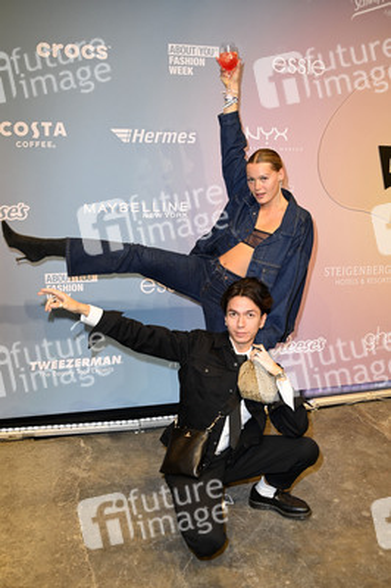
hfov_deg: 41.0
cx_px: 196
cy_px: 294
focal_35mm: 32
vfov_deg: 58.8
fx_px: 522
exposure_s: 1/160
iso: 400
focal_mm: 32
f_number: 5.6
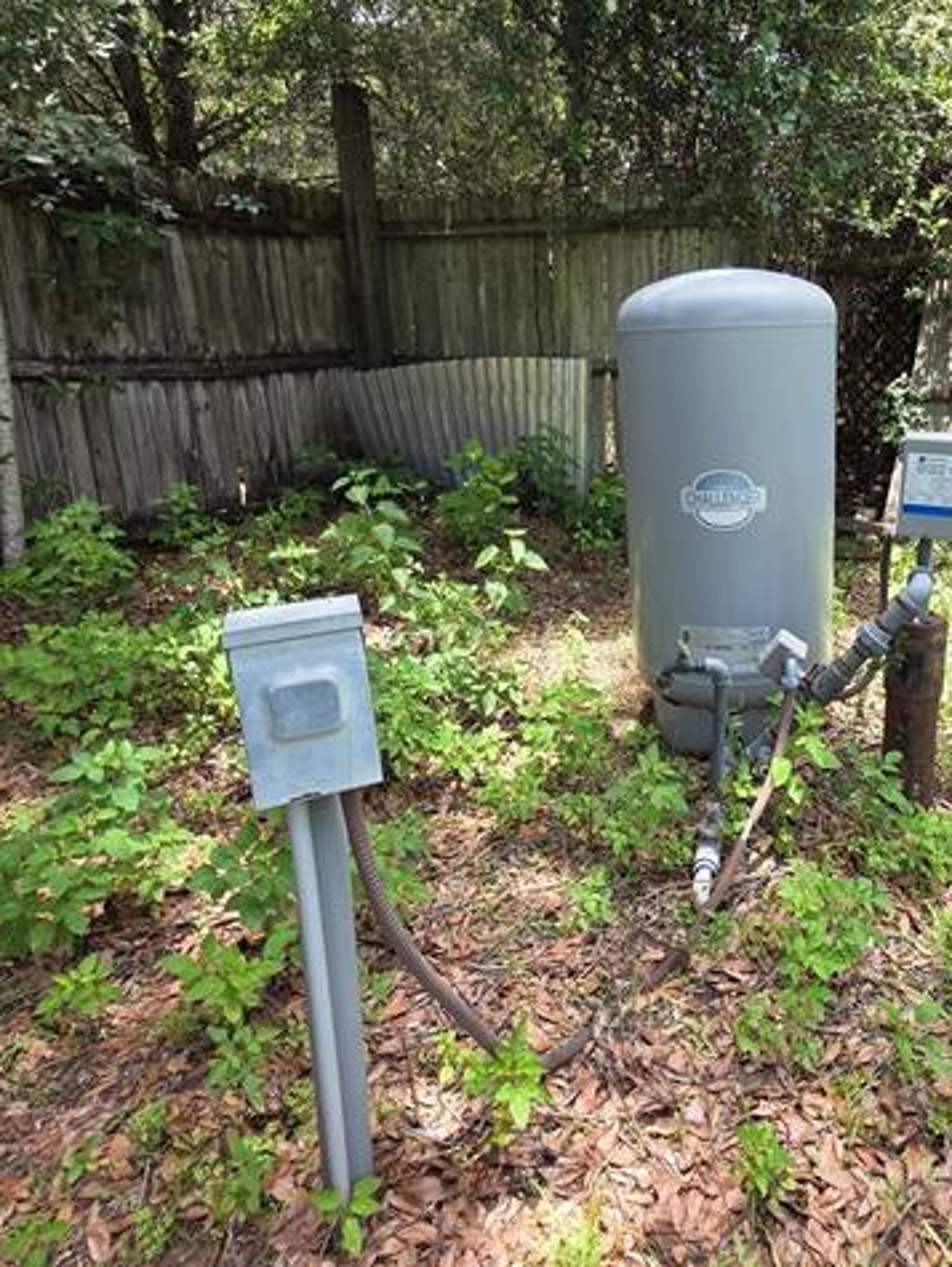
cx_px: 675
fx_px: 769
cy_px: 539
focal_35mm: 21
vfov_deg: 78.4
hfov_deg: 61.1
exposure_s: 1/120
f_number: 1.9
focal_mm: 2.2
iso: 20
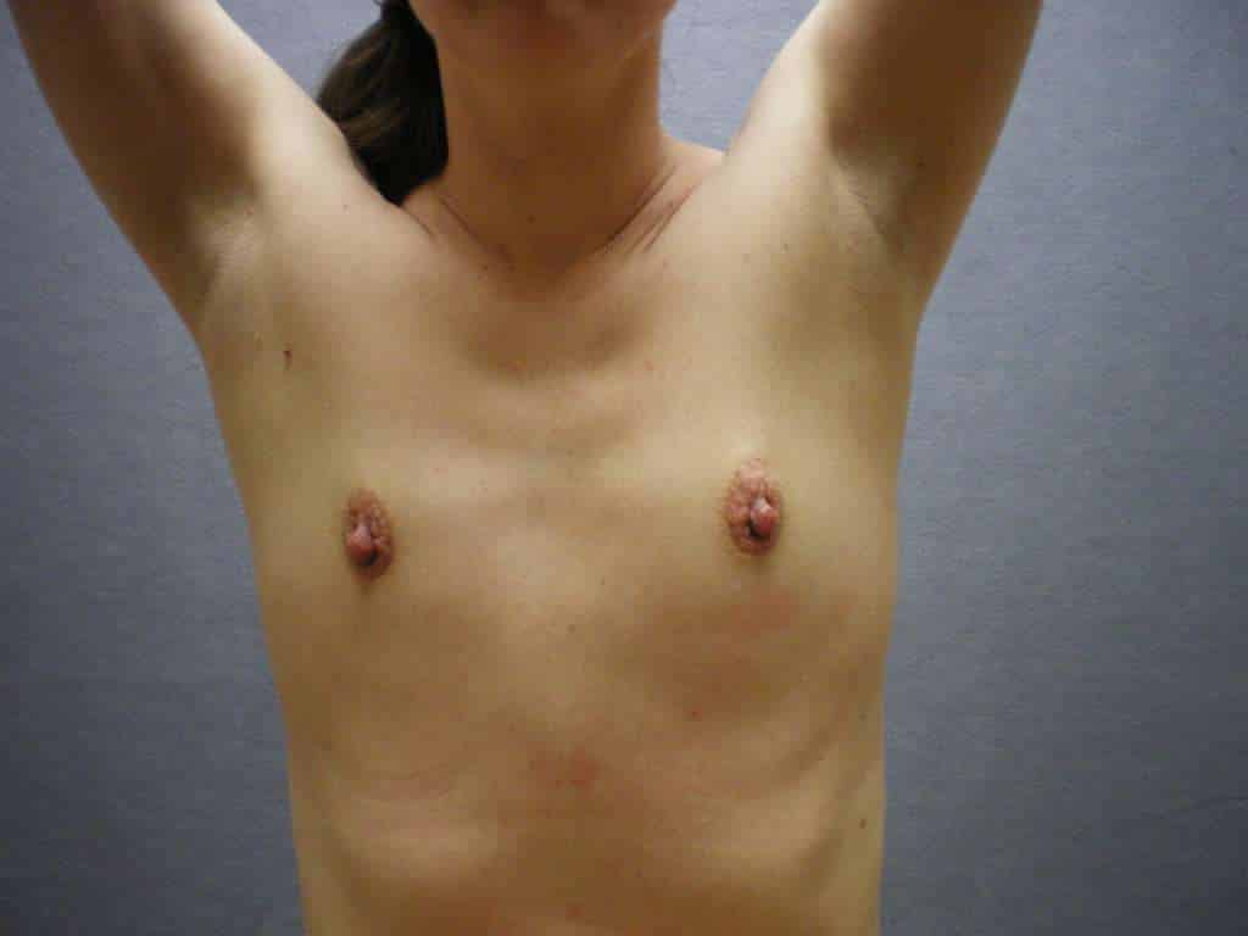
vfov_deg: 39.7
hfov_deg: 51.4
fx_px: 1298
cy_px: 468
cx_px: 624
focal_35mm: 36
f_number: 3.1
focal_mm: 6.3
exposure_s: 1/50
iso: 500
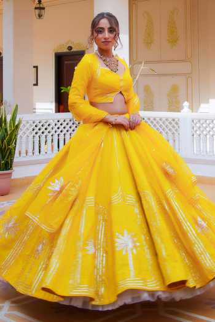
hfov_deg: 53.1
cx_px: 108
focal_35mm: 24
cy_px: 161
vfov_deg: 73.7
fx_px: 215
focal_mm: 24
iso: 100
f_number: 7.1
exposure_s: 1/160
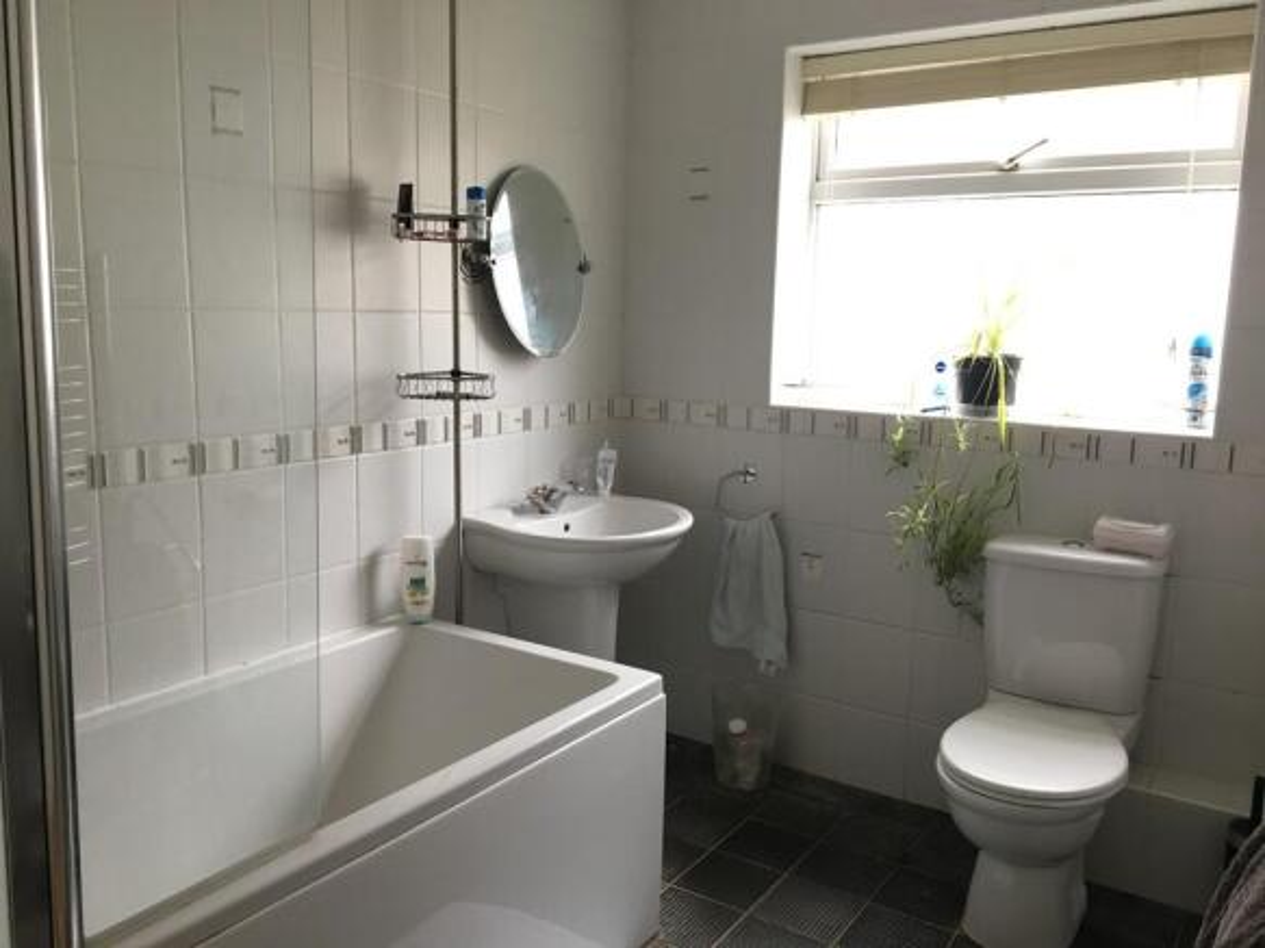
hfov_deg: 61.7
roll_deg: -1.1
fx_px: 1060
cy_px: 474
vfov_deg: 48.2
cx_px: 632
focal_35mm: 29
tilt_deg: -9.6
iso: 125
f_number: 2.2
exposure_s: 1/33
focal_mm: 4.15
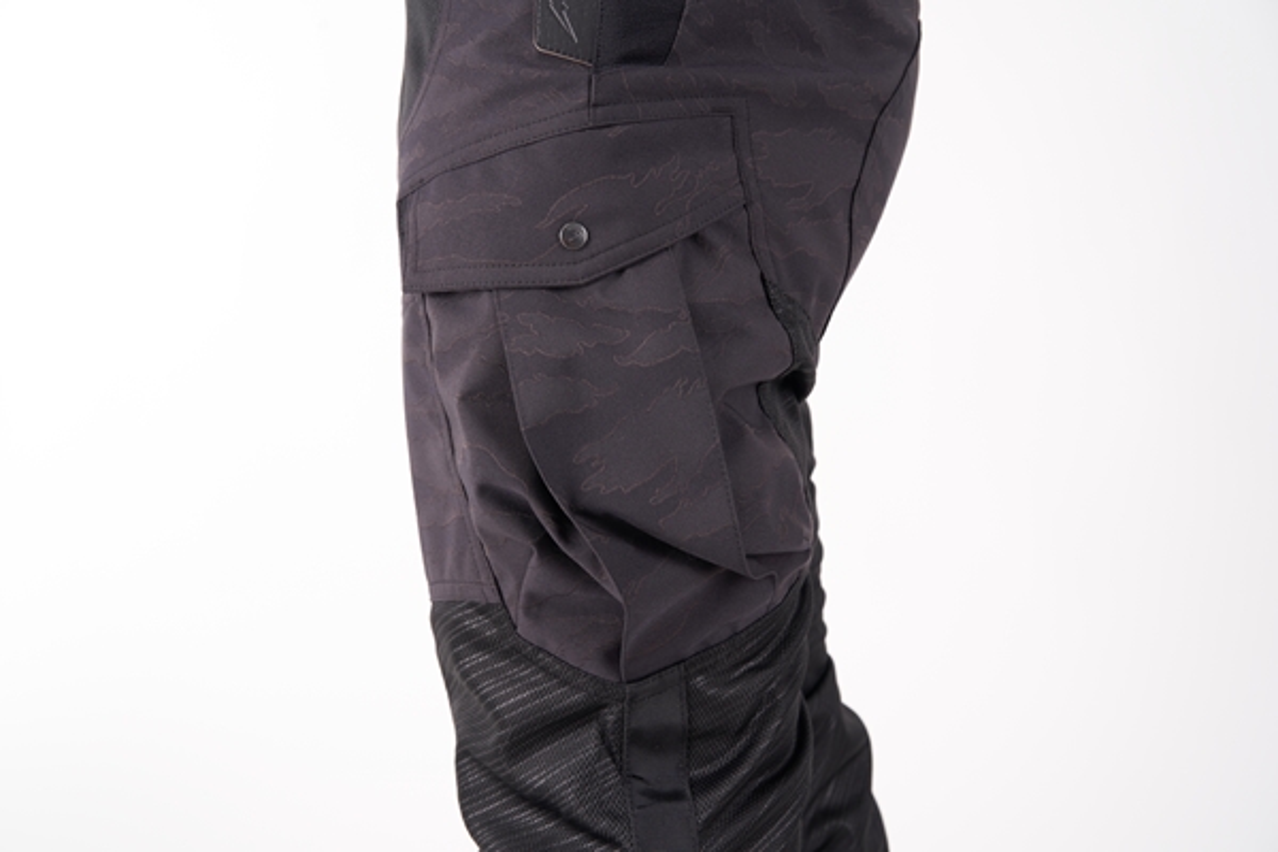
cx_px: 639
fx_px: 1136
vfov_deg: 41.1
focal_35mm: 32
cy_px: 426
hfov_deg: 58.7
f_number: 9
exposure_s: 1/80
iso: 160
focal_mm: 32
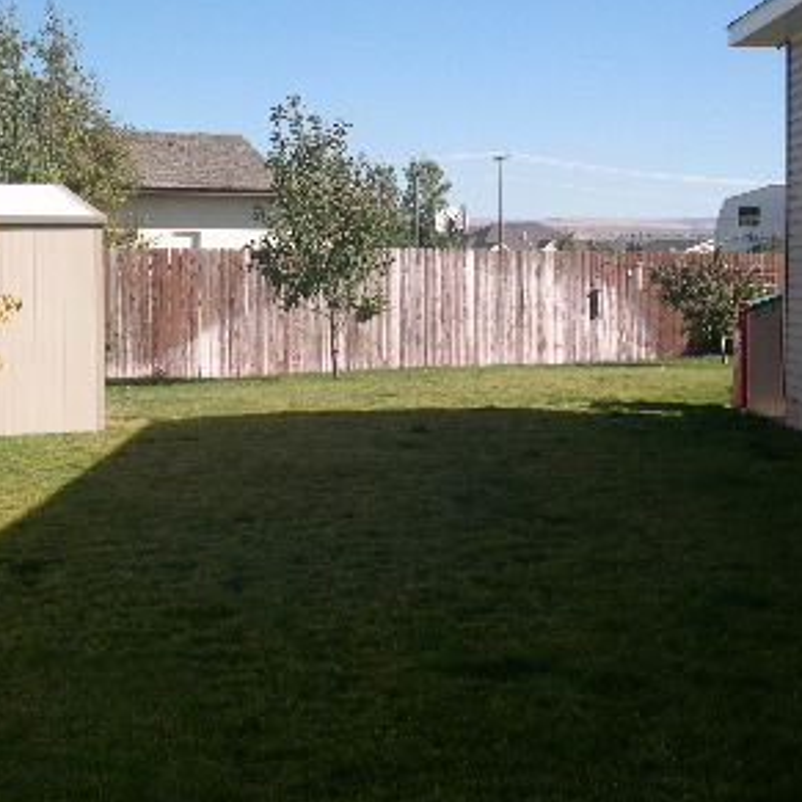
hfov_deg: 32.6
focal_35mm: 52
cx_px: 289
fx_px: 1363
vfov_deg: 32.8
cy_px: 365
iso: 100
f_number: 7.6
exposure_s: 1/132
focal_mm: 8
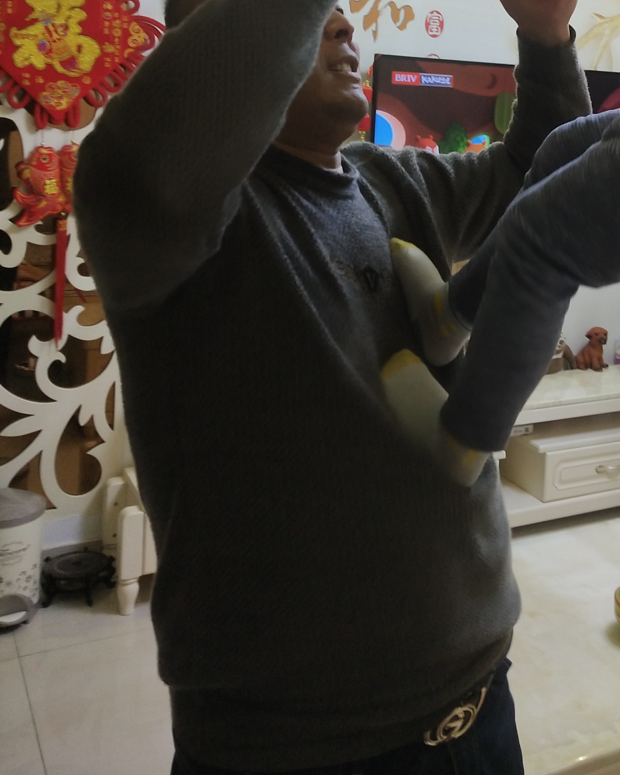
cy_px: 148
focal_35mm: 51
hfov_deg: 29.1
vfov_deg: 35.4
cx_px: 493
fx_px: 1170
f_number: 1.8
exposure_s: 1/50
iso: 252
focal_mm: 3.95
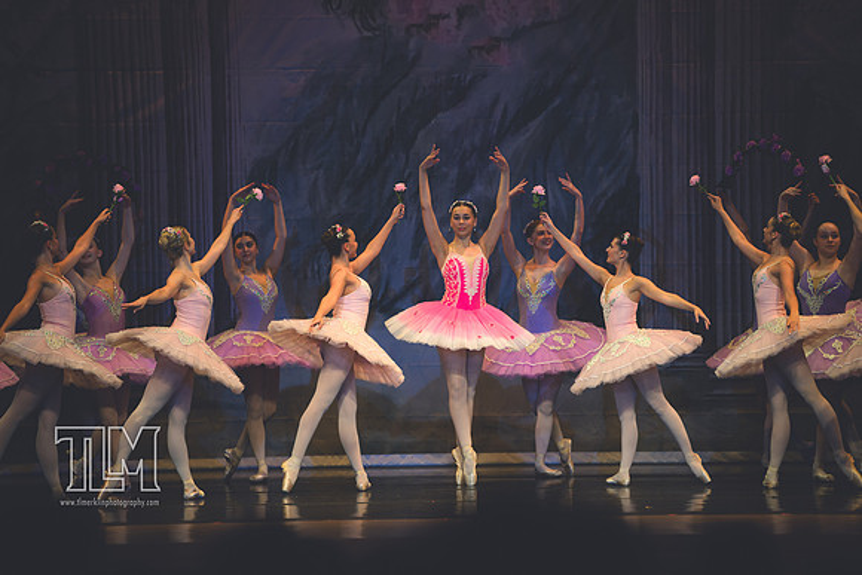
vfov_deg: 6.9
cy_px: 288
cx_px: 431
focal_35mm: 200
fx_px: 4790
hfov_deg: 10.3
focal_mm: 200
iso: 720
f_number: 2.8
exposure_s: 1/500
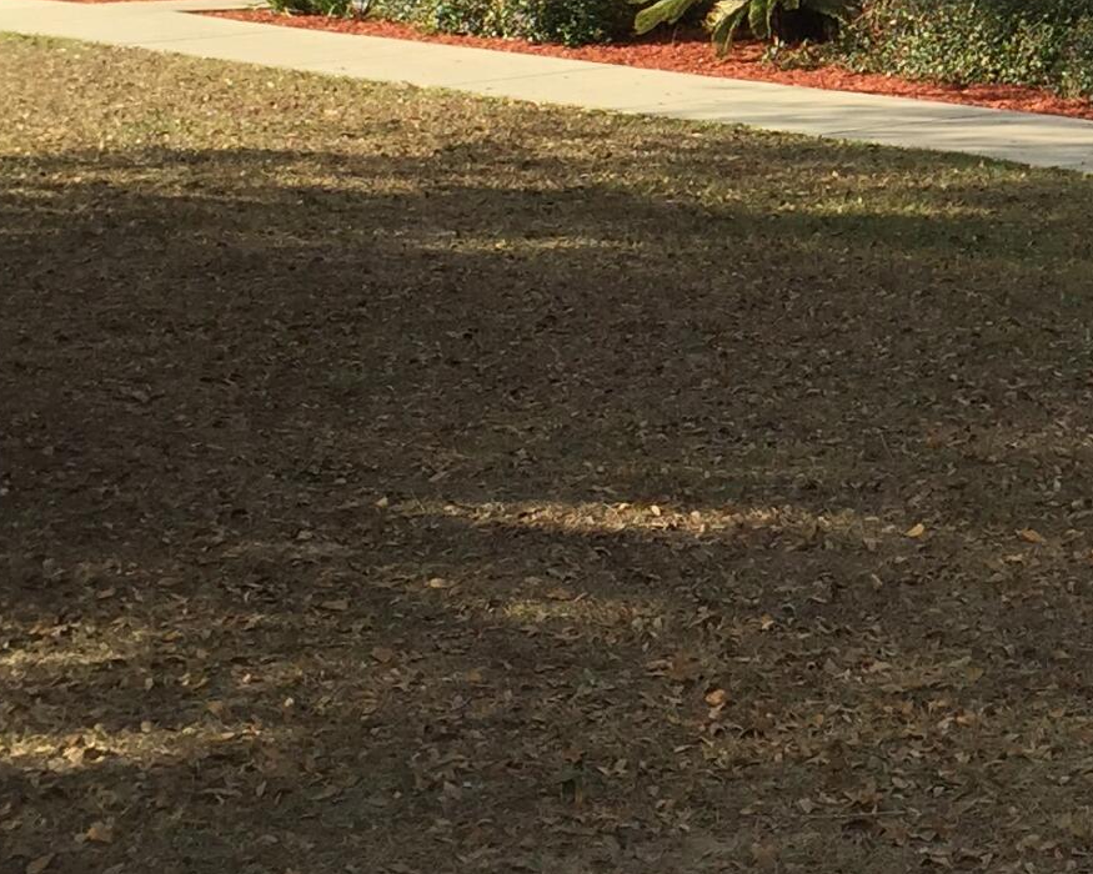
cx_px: 1217
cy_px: -65
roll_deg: -1.7
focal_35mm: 97
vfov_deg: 15.5
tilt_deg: -2.2
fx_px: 3138
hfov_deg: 18.9
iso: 32
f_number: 2.2
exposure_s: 1/1068
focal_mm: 4.15
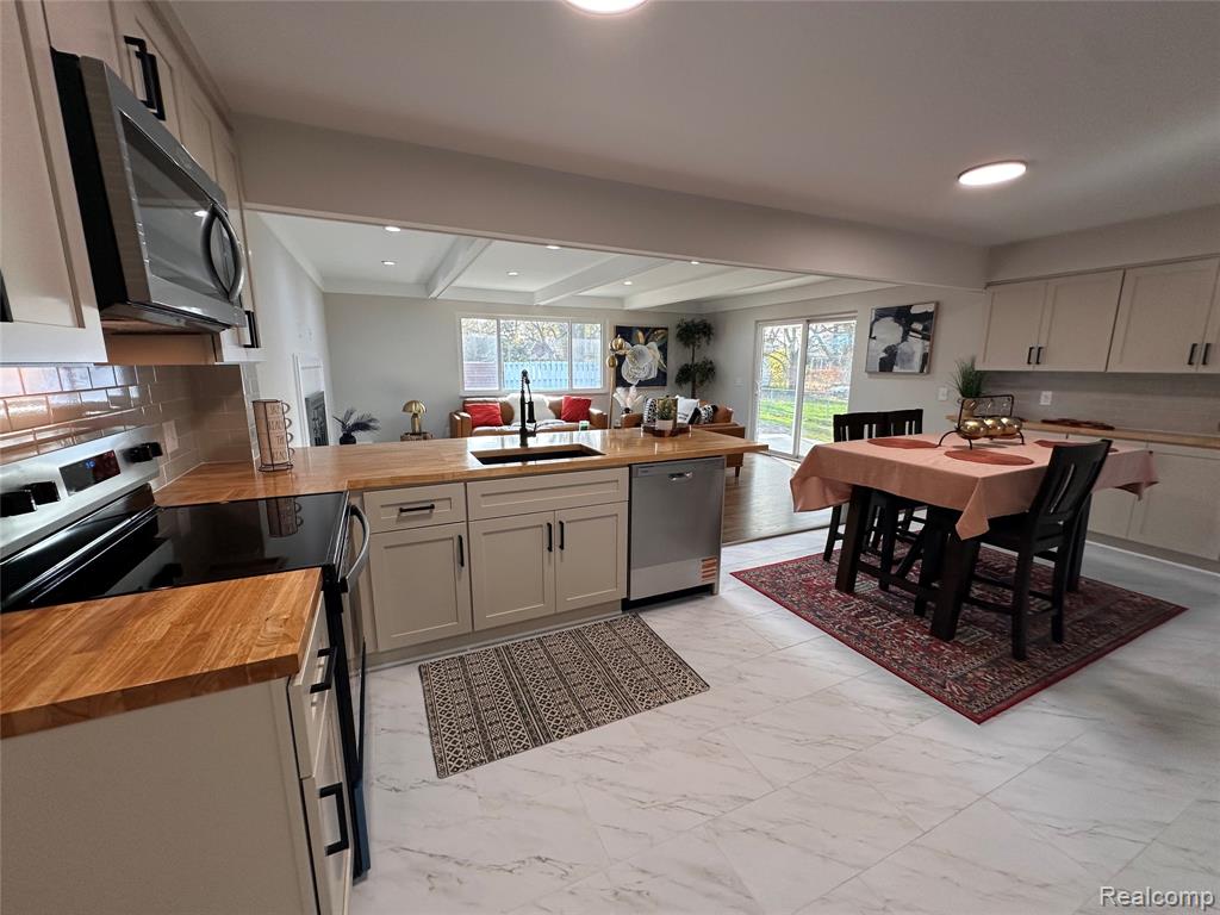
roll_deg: -0.4
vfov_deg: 85.7
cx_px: 610
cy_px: 458
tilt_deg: -10.6
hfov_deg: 102.1
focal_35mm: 14
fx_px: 493
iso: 125
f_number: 2.2
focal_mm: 2.22
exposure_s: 1/120
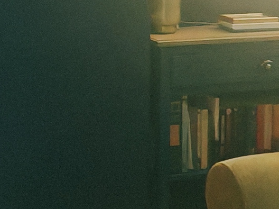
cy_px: 225
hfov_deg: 10.5
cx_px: 103
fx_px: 1515
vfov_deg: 7.9
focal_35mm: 188
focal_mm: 6.67
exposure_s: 1/33
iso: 500
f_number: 1.9
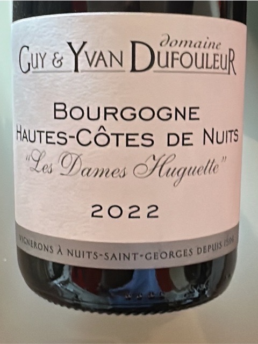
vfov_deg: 63.4
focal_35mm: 28
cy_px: 172
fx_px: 278
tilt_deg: -70.3
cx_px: 129
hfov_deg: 49.7
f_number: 2.2
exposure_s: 1/40
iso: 320
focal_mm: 2.22
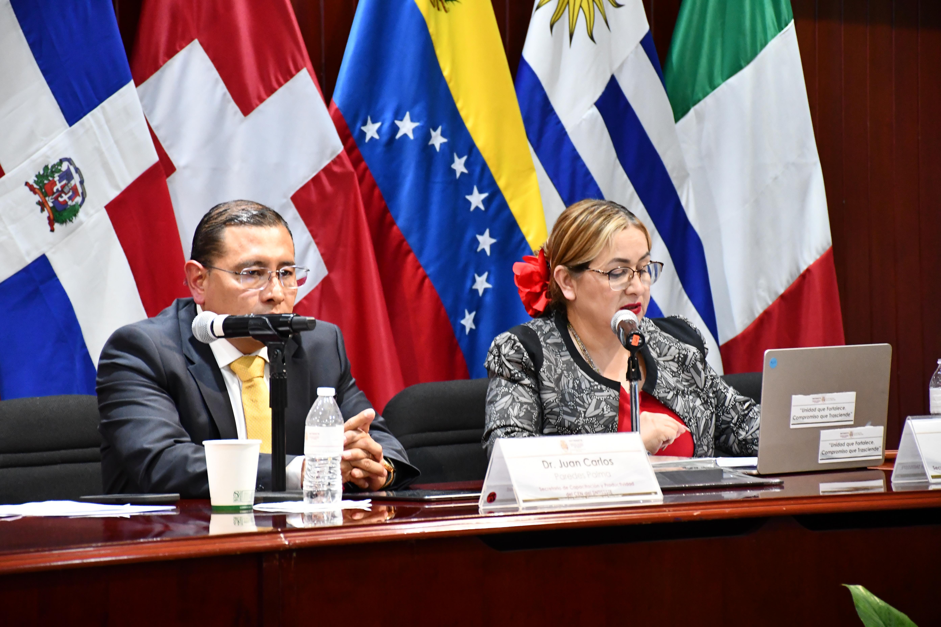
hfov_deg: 13.7
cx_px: 470
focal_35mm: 150
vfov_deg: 9.1
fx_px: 3921
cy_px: 314
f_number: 5.6
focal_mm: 100
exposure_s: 1/60
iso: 4000
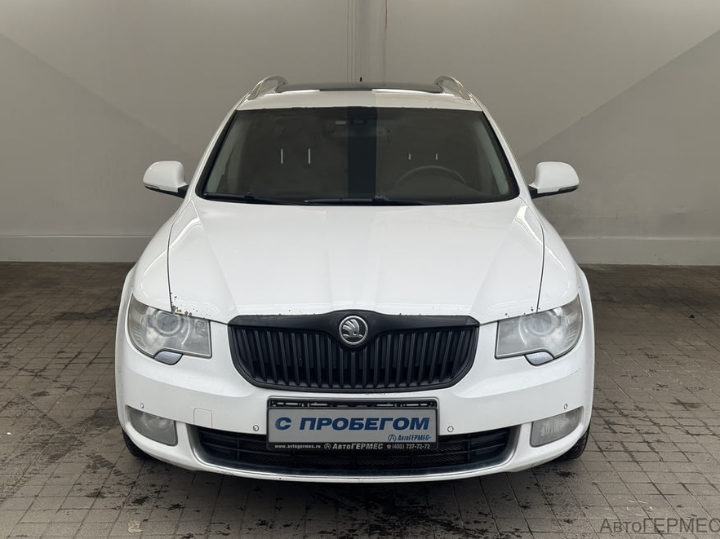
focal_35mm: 49
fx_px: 1019
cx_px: 362
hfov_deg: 38.9
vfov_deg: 29.7
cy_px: 266
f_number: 1.78
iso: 64
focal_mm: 6.76
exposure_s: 1/765
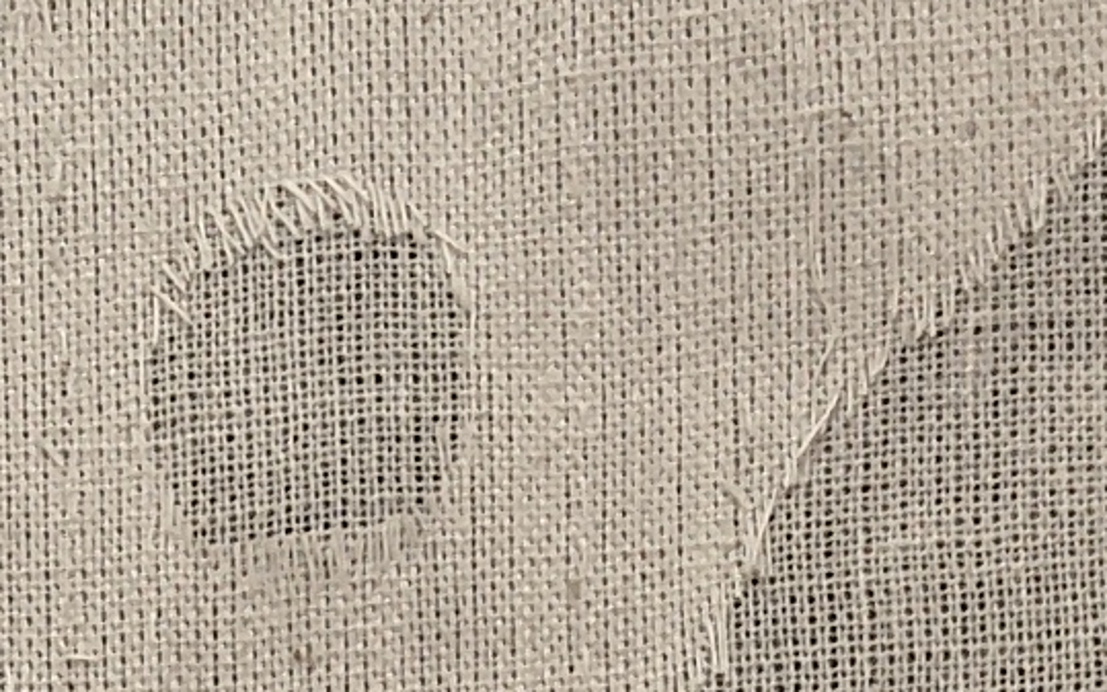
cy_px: 2347
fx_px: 5039
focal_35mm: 167
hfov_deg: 12.4
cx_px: 82
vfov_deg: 6.8
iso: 100
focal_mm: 2.78
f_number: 2
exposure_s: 1/100
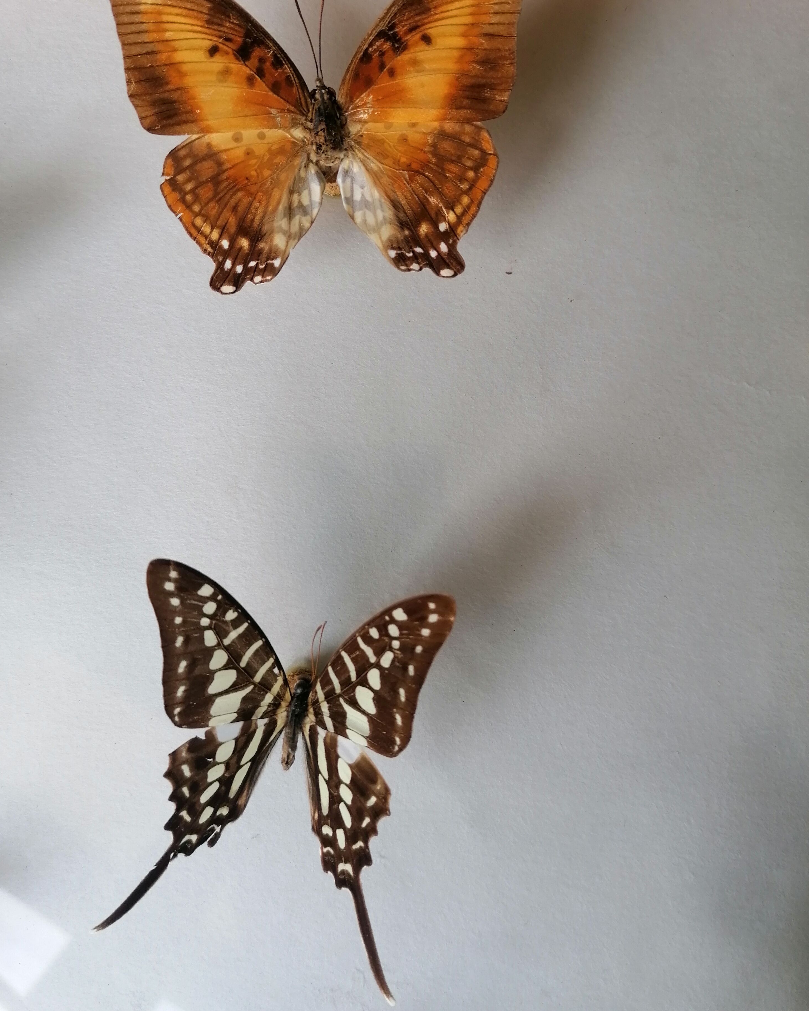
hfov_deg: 50.0
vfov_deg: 60.4
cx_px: 394
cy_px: 472
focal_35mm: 29
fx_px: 868
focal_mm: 4.75
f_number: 1.8
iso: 50
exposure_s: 1/100
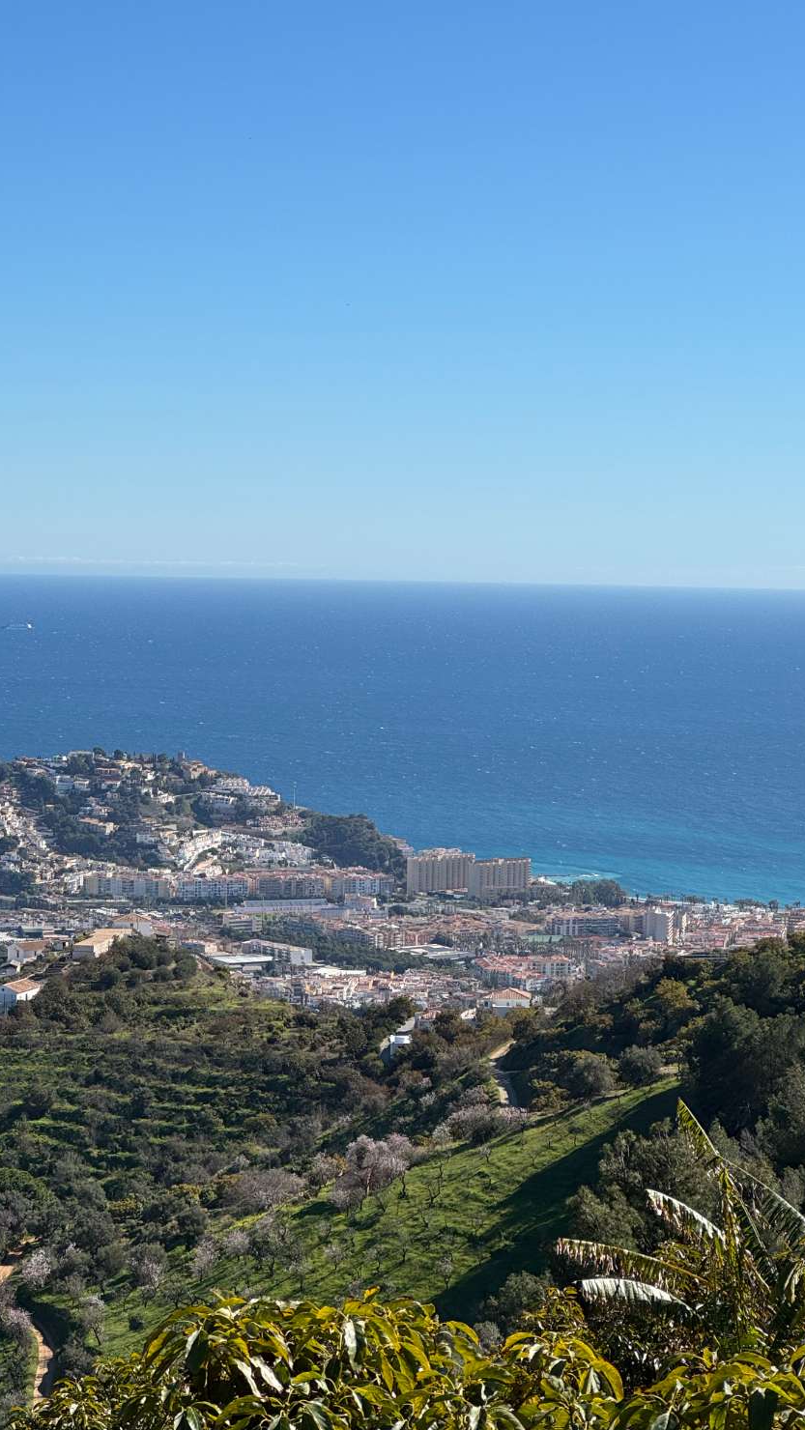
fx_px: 3224
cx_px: 447
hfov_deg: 14.2
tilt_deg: -2.7
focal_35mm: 85
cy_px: 717
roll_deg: -0.9
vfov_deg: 25.0
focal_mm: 9
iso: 25
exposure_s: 1/1107
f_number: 2.8
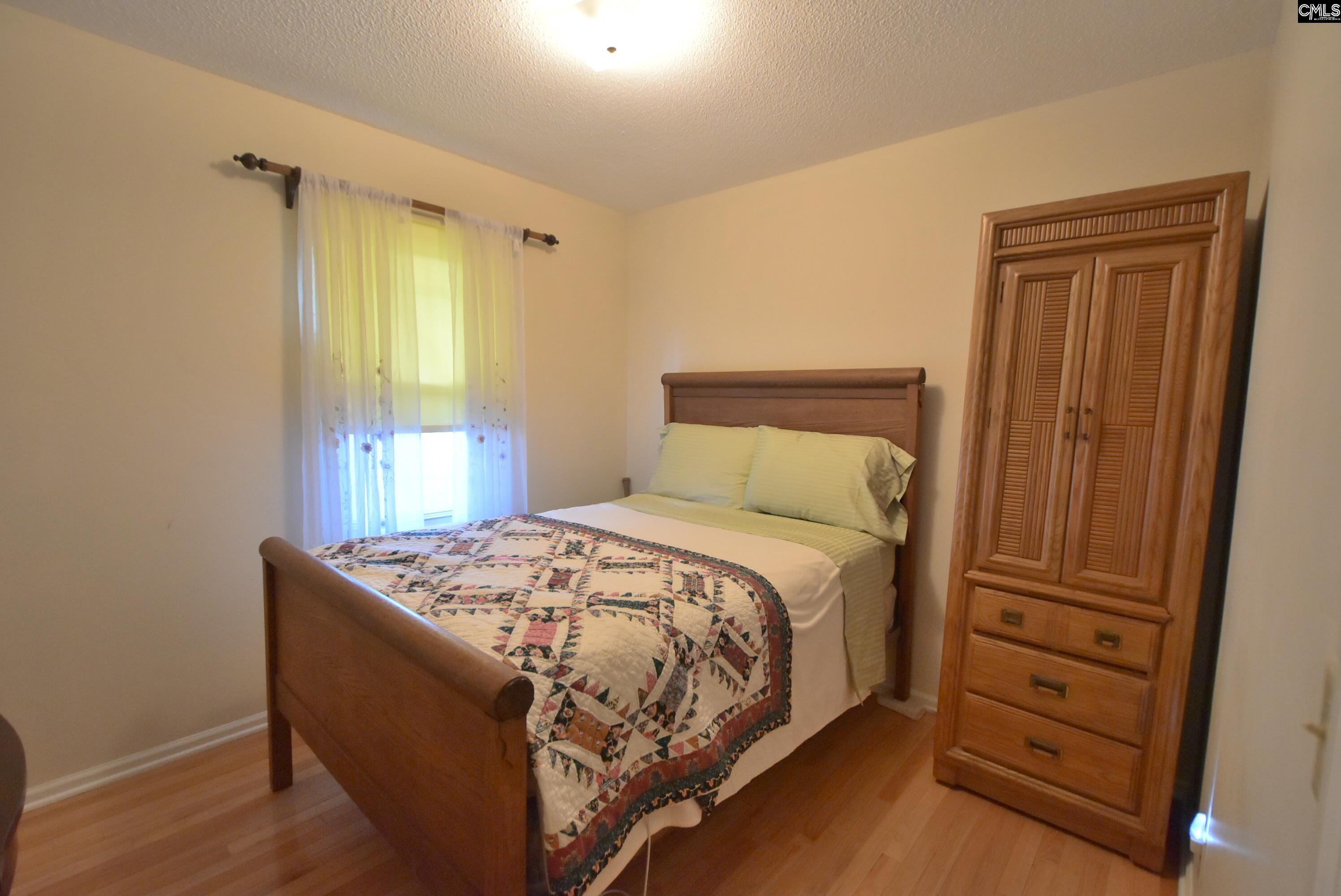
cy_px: 448
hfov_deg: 100.3
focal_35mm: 15
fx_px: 559
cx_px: 670
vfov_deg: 77.4
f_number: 3.5
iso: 1600
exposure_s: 1/40
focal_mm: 10
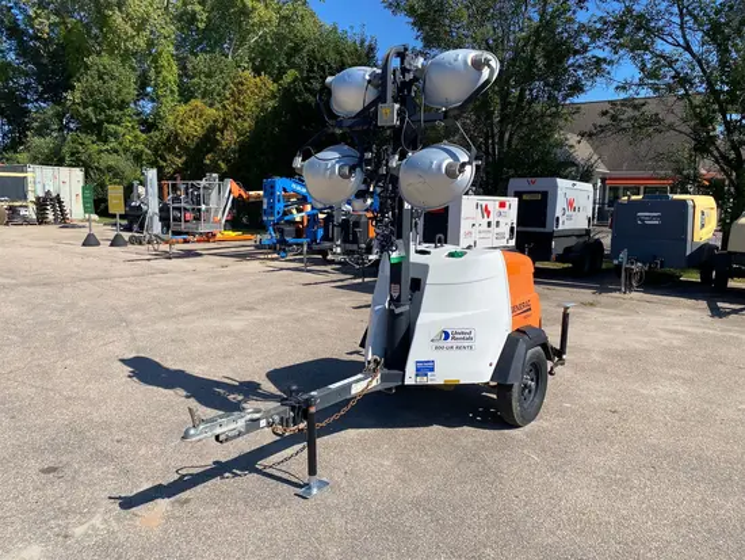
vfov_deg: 53.1
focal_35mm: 26
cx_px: 372
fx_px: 560
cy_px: 280
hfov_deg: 67.3
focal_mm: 4.25
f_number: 1.8
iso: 32
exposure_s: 1/3300
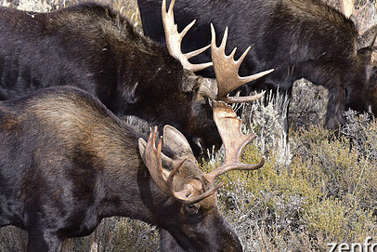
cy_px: 126
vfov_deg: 4.8
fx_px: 2996
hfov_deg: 7.2
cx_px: 200
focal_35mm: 286
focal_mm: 200
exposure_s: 1/800
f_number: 8
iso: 800
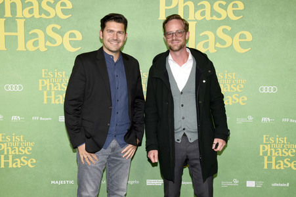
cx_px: 148
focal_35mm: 44
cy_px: 98
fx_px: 362
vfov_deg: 30.5
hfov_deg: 44.5
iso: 500
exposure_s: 1/125
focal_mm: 44
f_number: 6.3
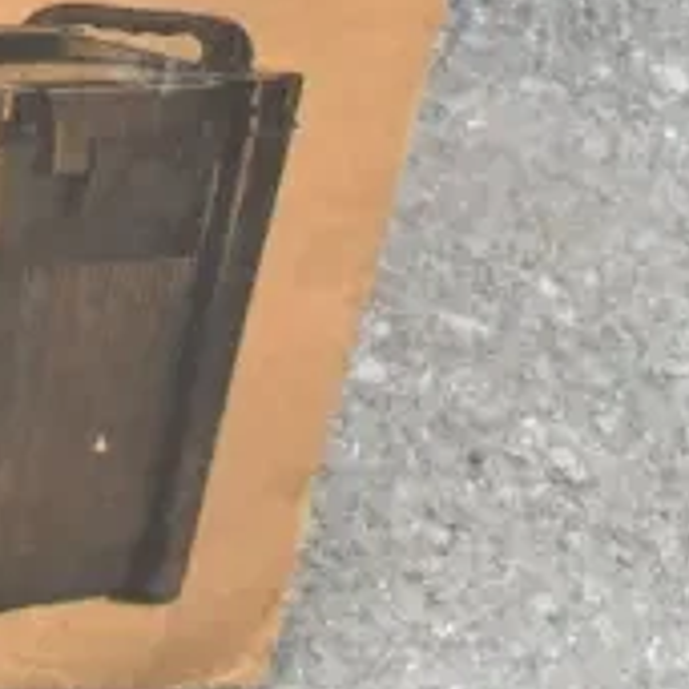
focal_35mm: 150
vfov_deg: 10.9
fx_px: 3378
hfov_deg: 11.2
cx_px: -330
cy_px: -552
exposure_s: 1/320
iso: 1600
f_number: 9
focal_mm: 22
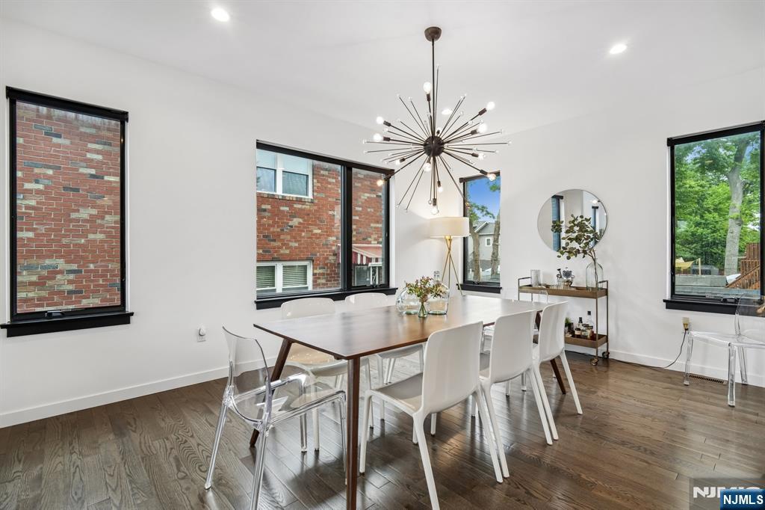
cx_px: 382
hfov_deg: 96.8
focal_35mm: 16
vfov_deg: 73.7
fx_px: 340
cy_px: 255
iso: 400
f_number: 8
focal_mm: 16
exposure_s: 1/13
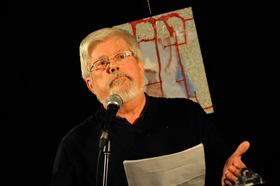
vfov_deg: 13.0
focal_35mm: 105
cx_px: 140
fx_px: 816
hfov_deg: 19.5
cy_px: 93
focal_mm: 70
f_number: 5.3
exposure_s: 1/15
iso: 3200
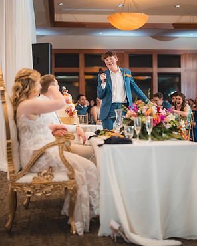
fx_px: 415
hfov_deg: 26.7
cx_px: 99
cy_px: 110
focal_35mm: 57
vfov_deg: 33.0
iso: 200
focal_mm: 50
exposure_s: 1/250
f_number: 1.2
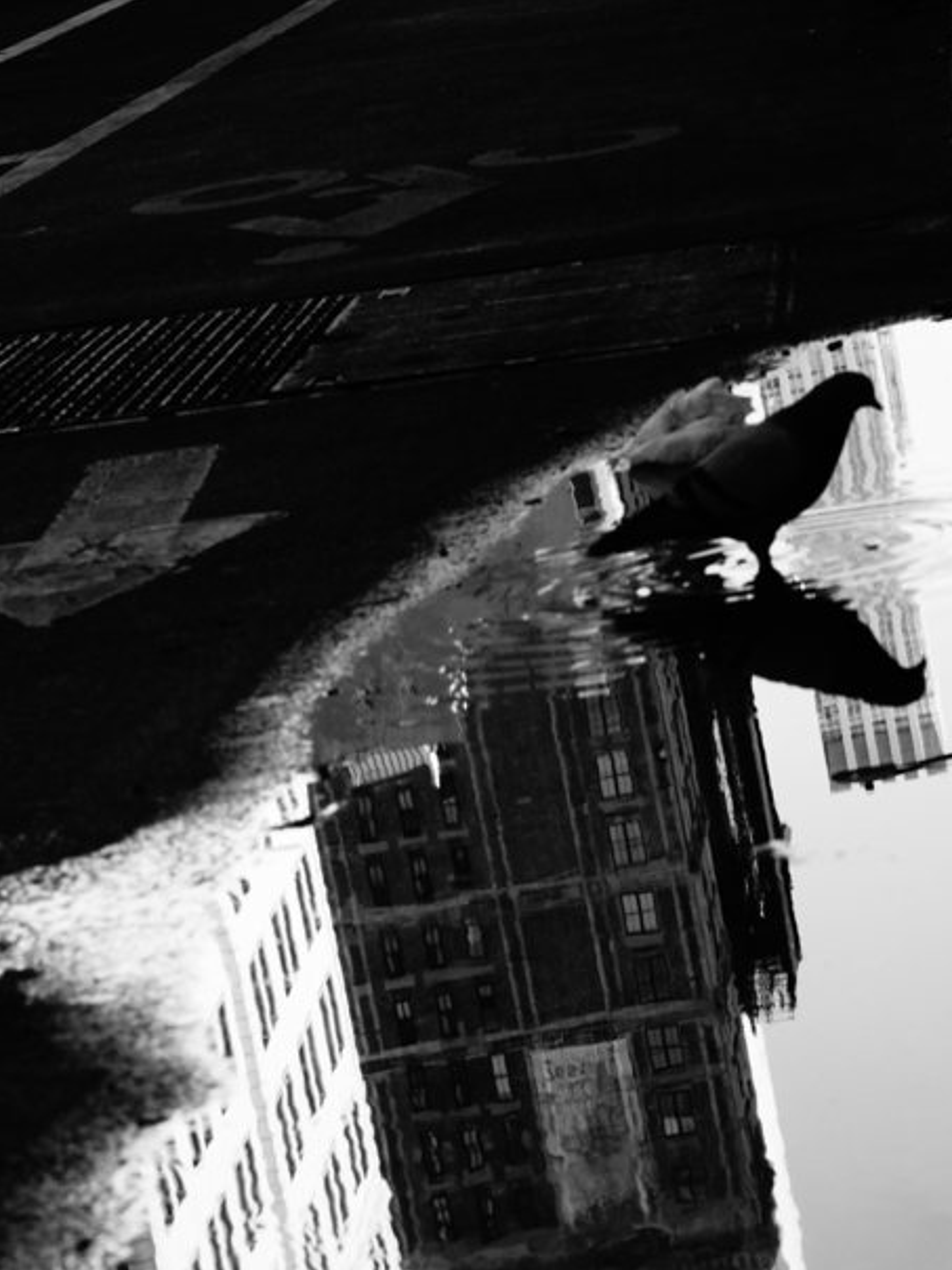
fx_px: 6307
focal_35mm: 172
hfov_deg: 8.6
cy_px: 1123
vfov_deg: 11.4
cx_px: 773
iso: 1250
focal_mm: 90
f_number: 14
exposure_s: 1/100
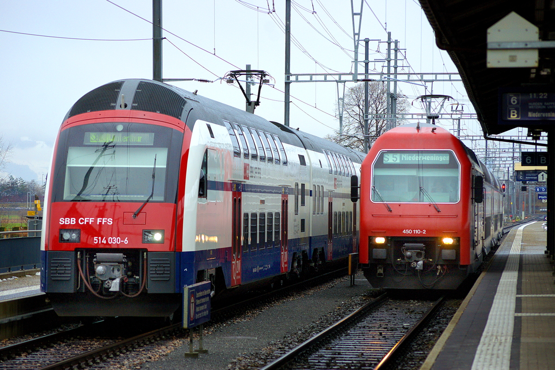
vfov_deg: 8.9
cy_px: 185
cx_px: 278
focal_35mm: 154
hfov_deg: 13.3
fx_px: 2382
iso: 400
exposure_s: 1/160
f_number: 5.6
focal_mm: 103
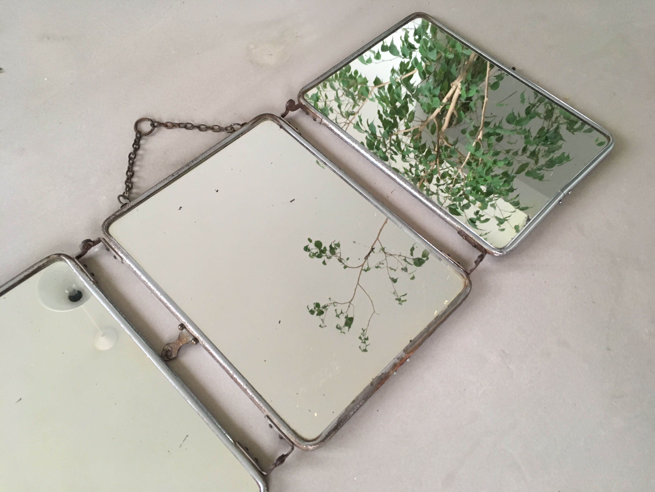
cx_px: 328
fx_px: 549
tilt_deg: -59.8
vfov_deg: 48.2
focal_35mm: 29
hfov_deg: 61.7
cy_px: 246
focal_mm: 4.15
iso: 160
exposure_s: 1/33
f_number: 2.2
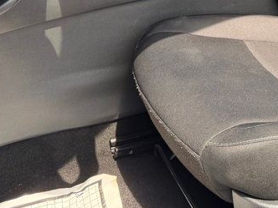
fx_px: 594
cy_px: -68
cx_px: 271
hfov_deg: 25.2
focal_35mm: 74
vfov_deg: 18.4
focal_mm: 6.76
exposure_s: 1/617
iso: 100
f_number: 1.78
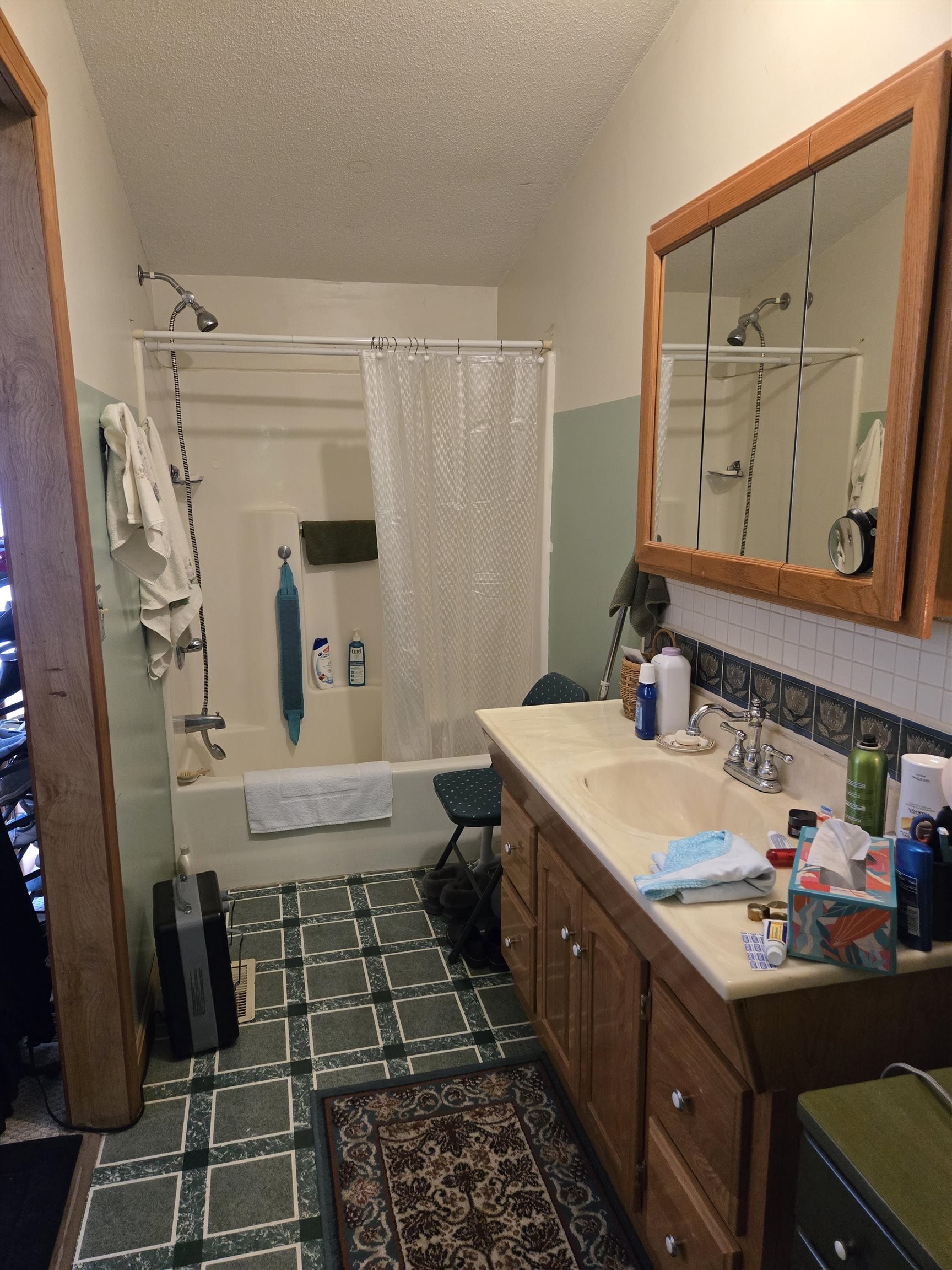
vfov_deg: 73.9
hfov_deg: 58.9
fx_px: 843
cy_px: 635
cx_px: 476
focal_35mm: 23
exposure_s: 1/120
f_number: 1.8
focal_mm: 5.4
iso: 800
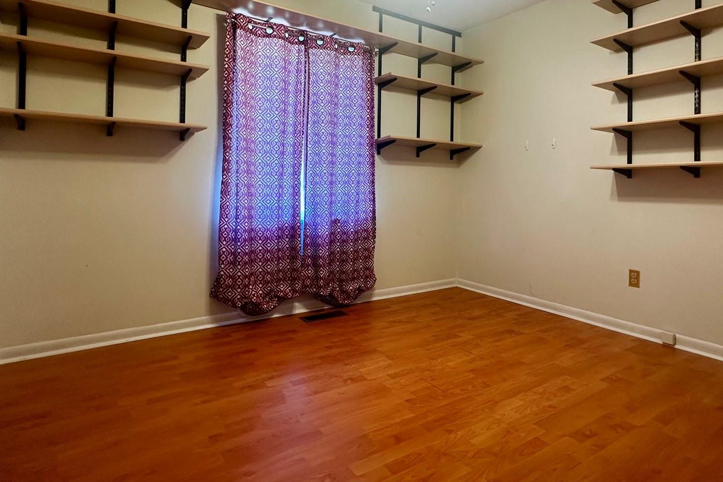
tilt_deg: +0.8
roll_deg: -0.8
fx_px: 442
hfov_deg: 78.3
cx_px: 402
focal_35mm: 22
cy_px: 183
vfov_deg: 56.6
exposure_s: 1/60
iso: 160
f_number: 2.2
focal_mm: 2.22
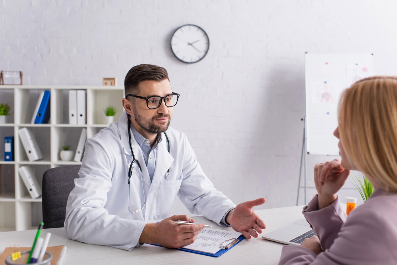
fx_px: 386
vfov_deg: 37.9
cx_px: 198
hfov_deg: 54.4
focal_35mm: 35
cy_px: 132
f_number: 4
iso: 100
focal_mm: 35
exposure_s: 1/200
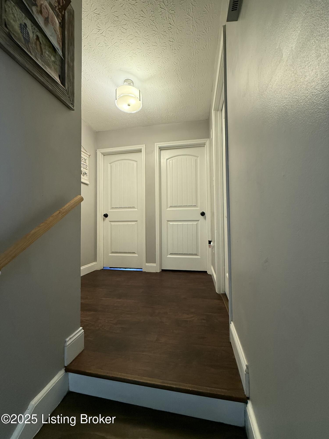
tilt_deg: +1.6
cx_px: 164
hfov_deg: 85.7
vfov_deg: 102.1
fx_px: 177
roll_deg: +0.5
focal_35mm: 14
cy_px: 220
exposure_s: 1/60
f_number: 2.2
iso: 320
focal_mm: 2.22
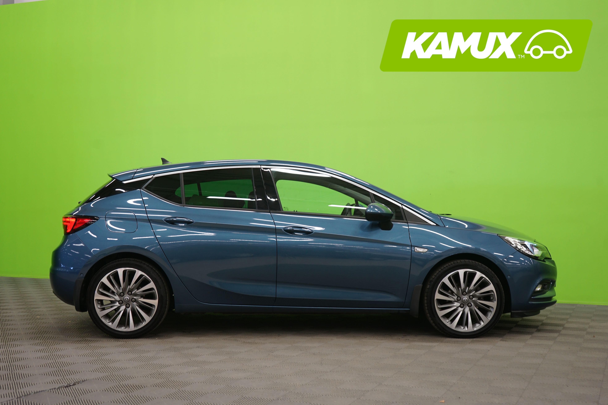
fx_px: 760
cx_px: 304
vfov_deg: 29.9
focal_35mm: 45
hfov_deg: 43.6
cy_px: 202
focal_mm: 45
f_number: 5
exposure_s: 1/8
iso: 400
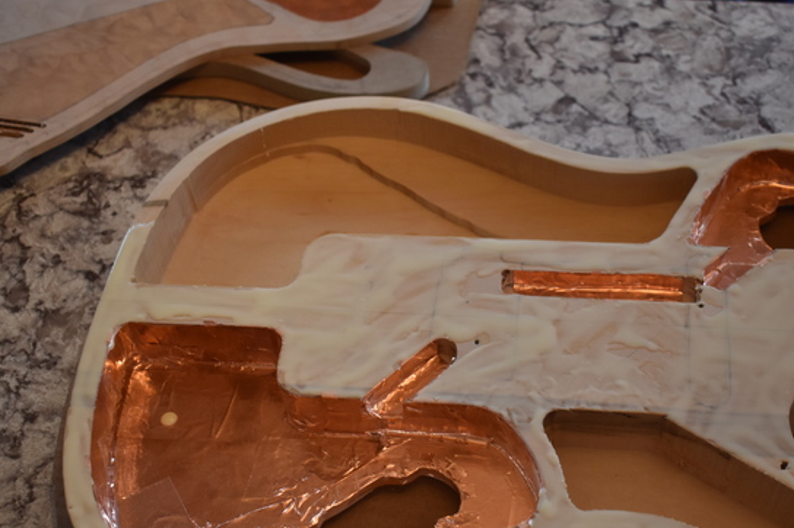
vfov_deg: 27.0
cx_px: 479
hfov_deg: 39.7
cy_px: 335
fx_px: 1095
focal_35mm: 50
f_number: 4
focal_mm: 25
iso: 800
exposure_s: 1/40
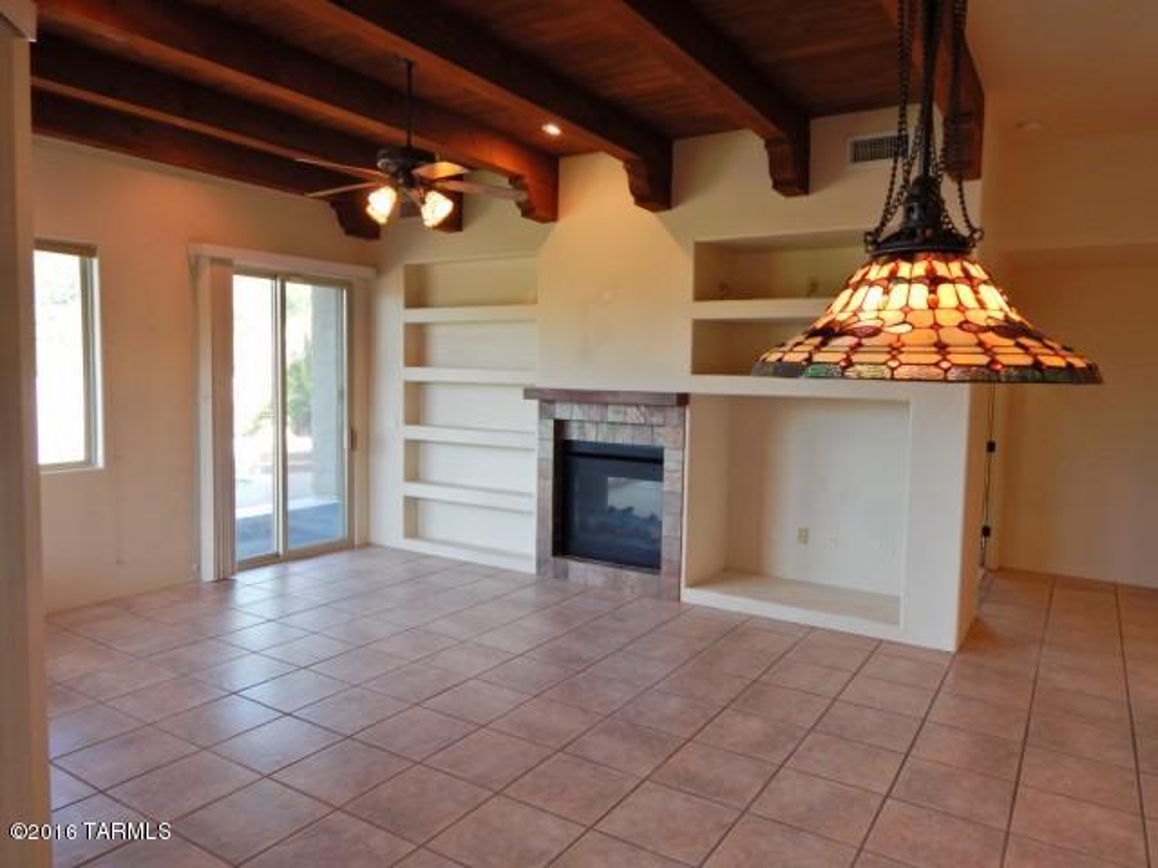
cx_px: 579
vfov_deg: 61.1
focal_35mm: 22
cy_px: 434
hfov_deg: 76.4
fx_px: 736
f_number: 3
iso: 125
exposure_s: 1/30
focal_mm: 4
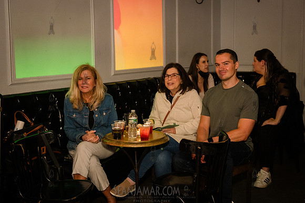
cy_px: 88
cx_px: 168
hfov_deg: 39.6
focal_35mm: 50
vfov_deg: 26.9
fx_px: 423
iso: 8000
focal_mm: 44
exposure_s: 1/250
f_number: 3.2
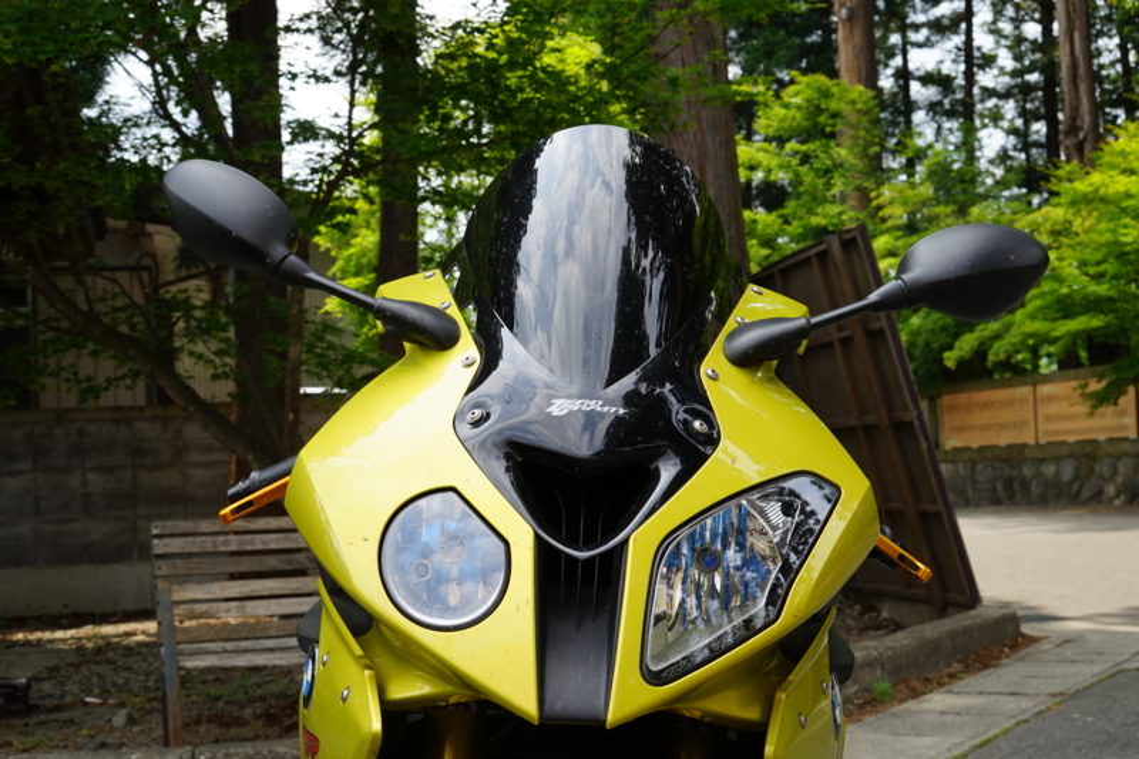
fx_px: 1550
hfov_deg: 40.4
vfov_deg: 27.5
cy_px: 380
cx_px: 570
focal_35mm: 49
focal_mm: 33
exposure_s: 1/90
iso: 100
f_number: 8
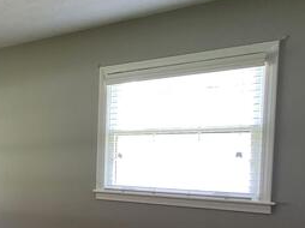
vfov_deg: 34.2
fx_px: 361
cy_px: 176
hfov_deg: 33.4
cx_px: -92
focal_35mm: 41
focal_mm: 1.74
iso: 125
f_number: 2.2
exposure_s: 1/60
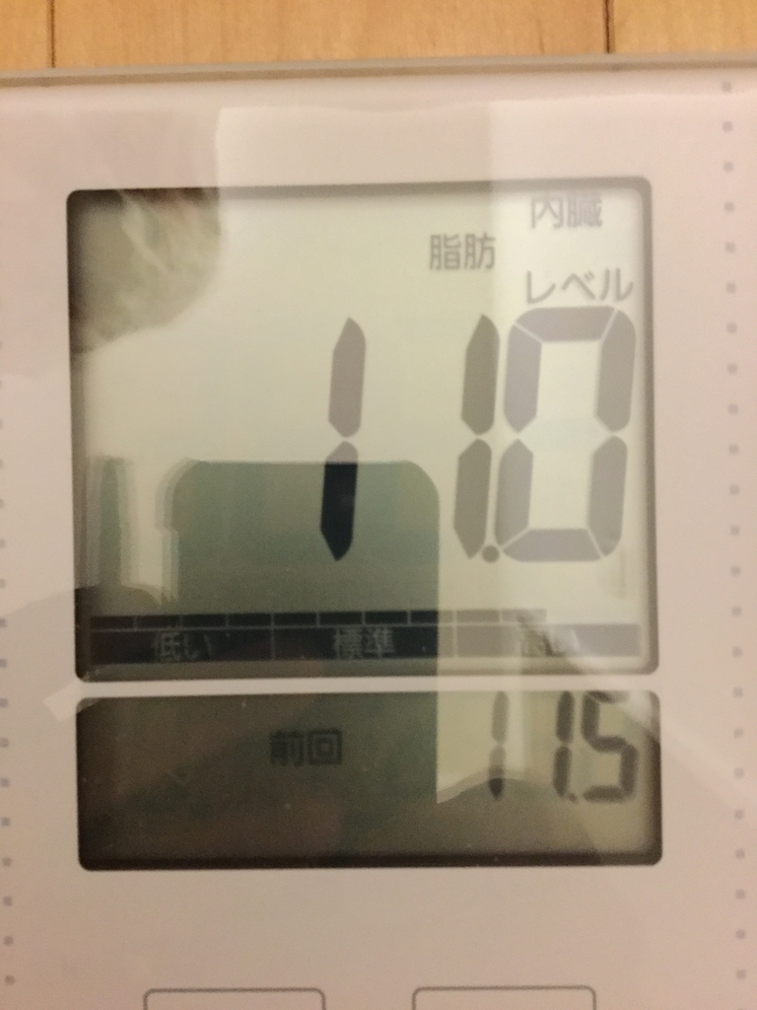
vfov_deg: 58.4
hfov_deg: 45.4
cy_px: 505
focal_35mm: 31
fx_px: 904
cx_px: 378
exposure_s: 1/15
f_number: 2.4
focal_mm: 3.3
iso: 500
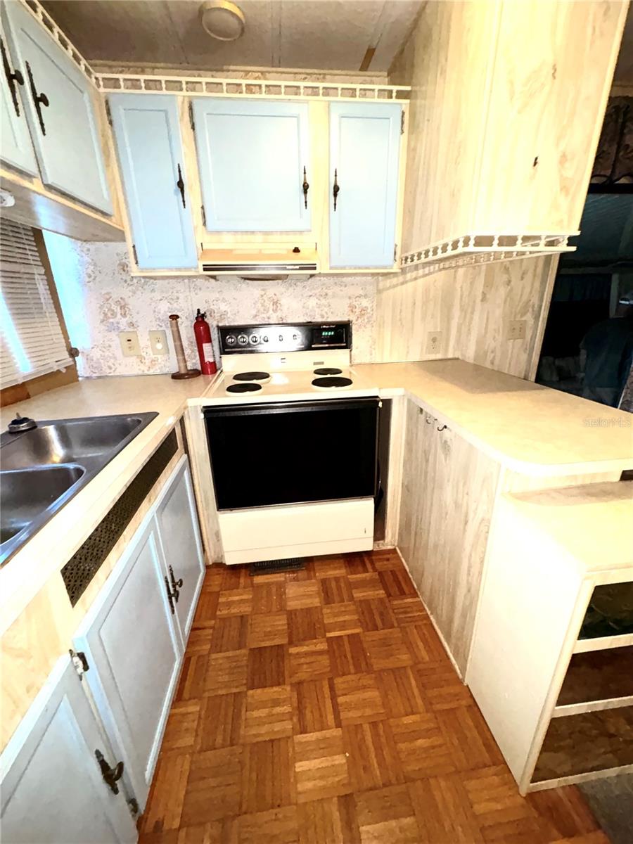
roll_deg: +0.1
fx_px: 341
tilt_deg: -21.0
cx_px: 316
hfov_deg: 85.7
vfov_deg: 102.1
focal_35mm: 14
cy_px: 422
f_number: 2.2
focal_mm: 2.22
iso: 320
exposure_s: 1/60
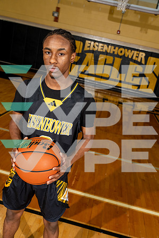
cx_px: 80
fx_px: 232
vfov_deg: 54.4
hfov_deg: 37.9
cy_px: 119
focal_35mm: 35
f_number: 5.6
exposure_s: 1/250
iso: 640
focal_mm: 35
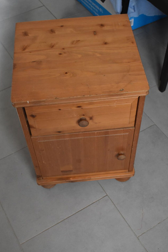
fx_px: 329
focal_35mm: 47
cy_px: 126
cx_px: 84
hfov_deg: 28.7
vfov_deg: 41.9
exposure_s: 1/200
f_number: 7.1
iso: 2800
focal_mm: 30
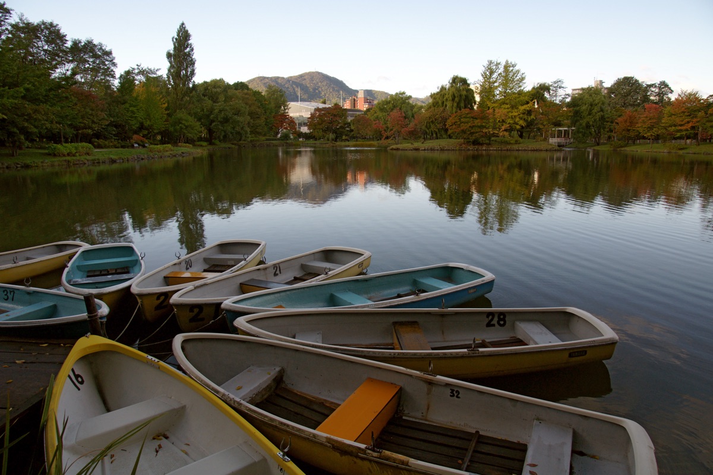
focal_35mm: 24
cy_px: 238
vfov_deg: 53.1
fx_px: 475
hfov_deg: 73.7
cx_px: 356
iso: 200
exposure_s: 1/100
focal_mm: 16
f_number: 7.1
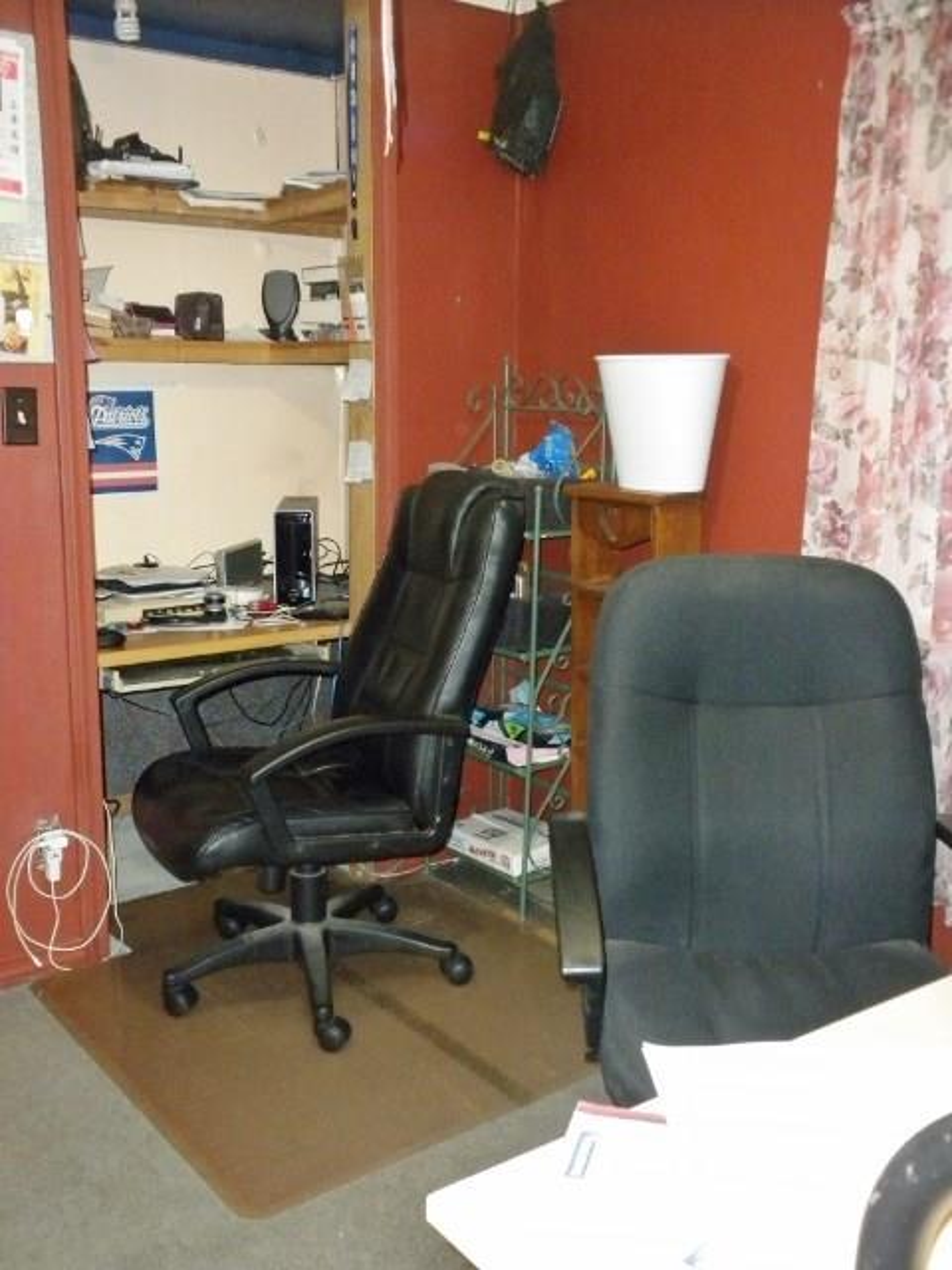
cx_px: 476
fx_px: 1357
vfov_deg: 50.1
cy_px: 635
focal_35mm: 37
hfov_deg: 38.7
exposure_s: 1/30
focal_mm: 6.6
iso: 400
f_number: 3.5
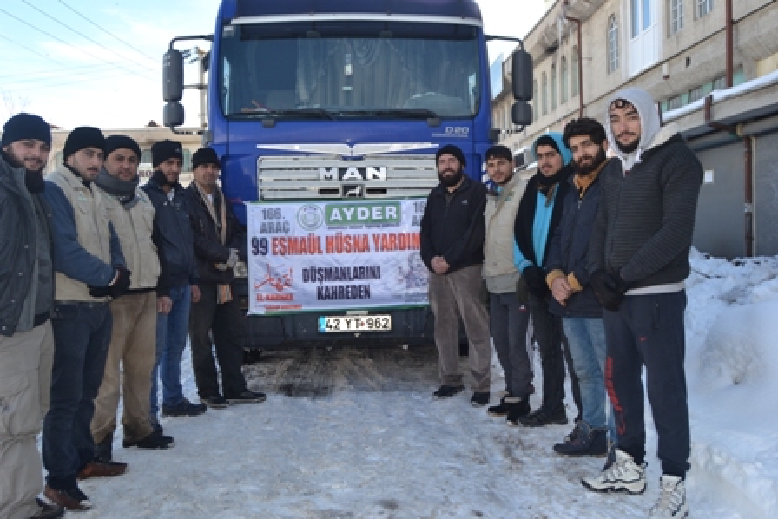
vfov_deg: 40.0
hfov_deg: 57.2
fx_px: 713
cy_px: 260
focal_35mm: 33
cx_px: 389
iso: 100
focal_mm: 22
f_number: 6.3
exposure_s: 1/200
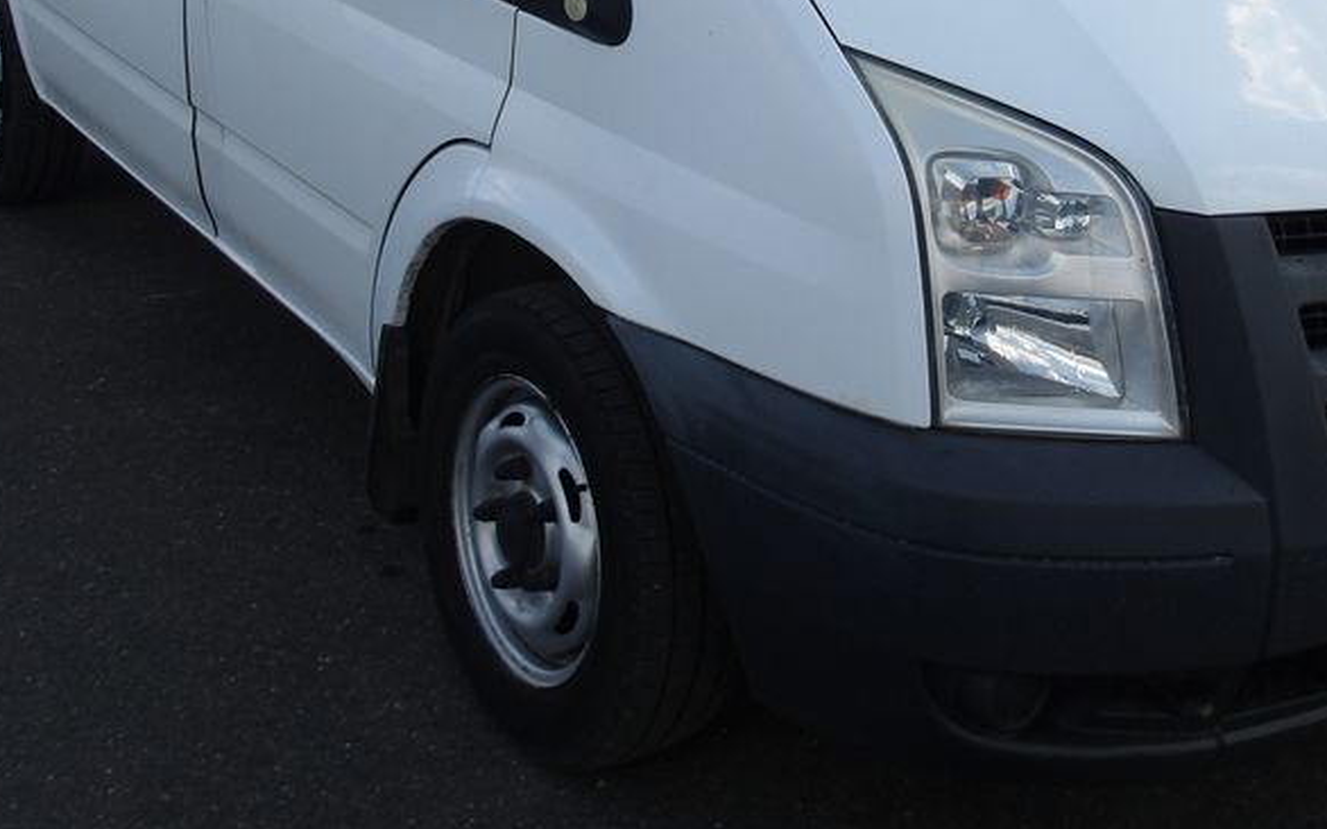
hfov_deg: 40.0
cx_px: 836
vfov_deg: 24.7
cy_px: 18
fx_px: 1808
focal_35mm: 50
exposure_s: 1/769
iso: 100
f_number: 3
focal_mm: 4.9
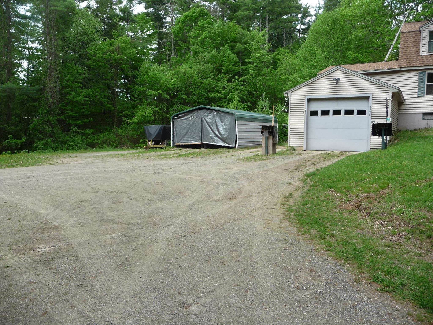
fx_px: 350
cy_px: 162
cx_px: 216
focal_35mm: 28
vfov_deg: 49.7
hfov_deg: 63.4
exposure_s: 1/400
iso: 100
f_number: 3.3
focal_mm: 4.7
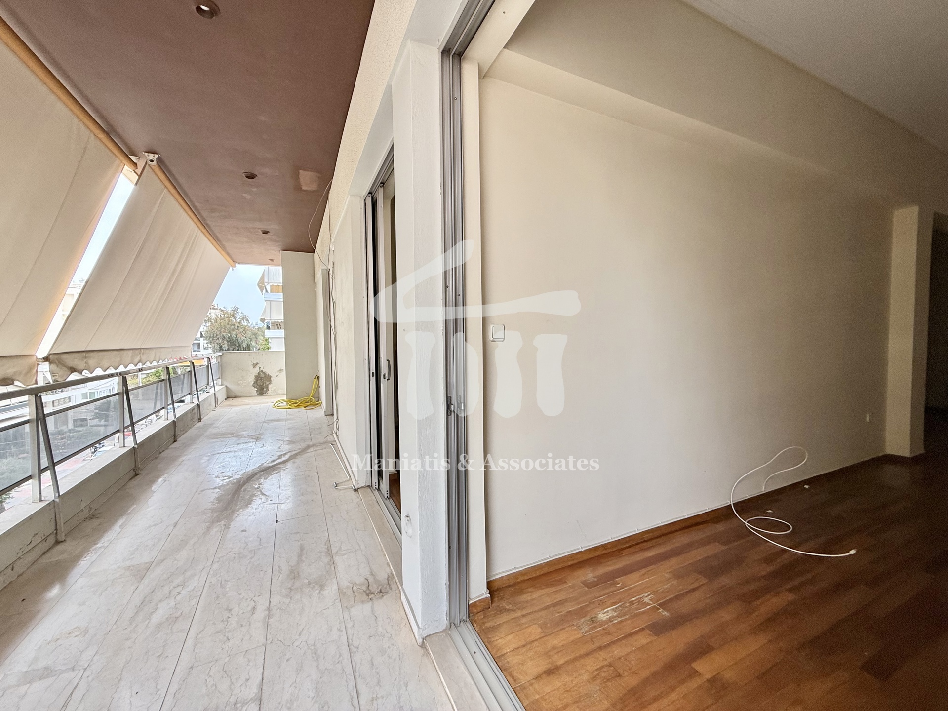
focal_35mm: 14
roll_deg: +0.6
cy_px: 356
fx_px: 383
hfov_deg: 102.1
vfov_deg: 85.7
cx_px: 474
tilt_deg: -2.7
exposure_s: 1/99
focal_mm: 2.22
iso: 64
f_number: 2.2
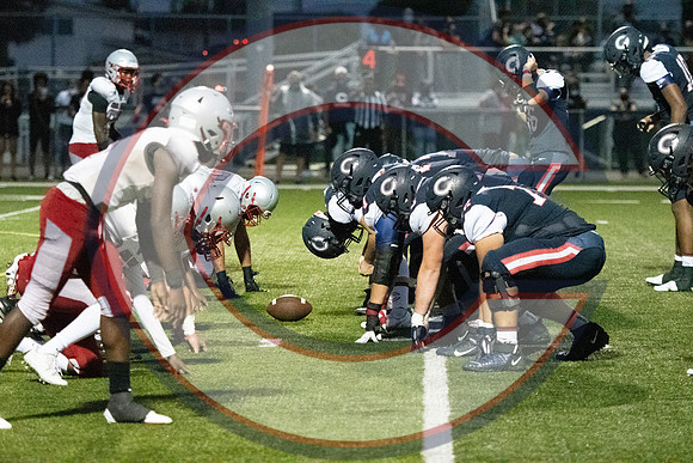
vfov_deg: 7.6
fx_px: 3466
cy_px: 232
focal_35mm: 180
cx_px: 346
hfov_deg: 11.4
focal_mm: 120
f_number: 2.8
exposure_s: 1/3200
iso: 36000
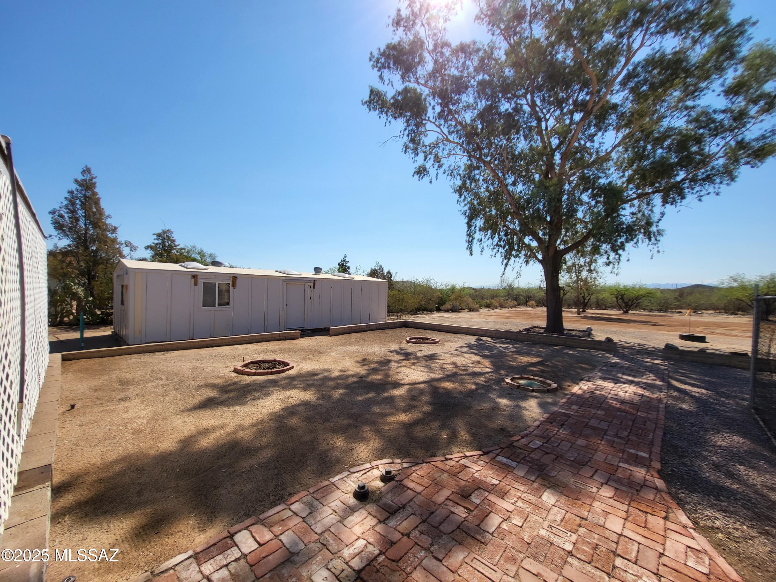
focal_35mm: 13
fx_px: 291
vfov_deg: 89.9
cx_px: 388
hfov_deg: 106.2
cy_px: 291
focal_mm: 1.74
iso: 32
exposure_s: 1/1472
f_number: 2.2
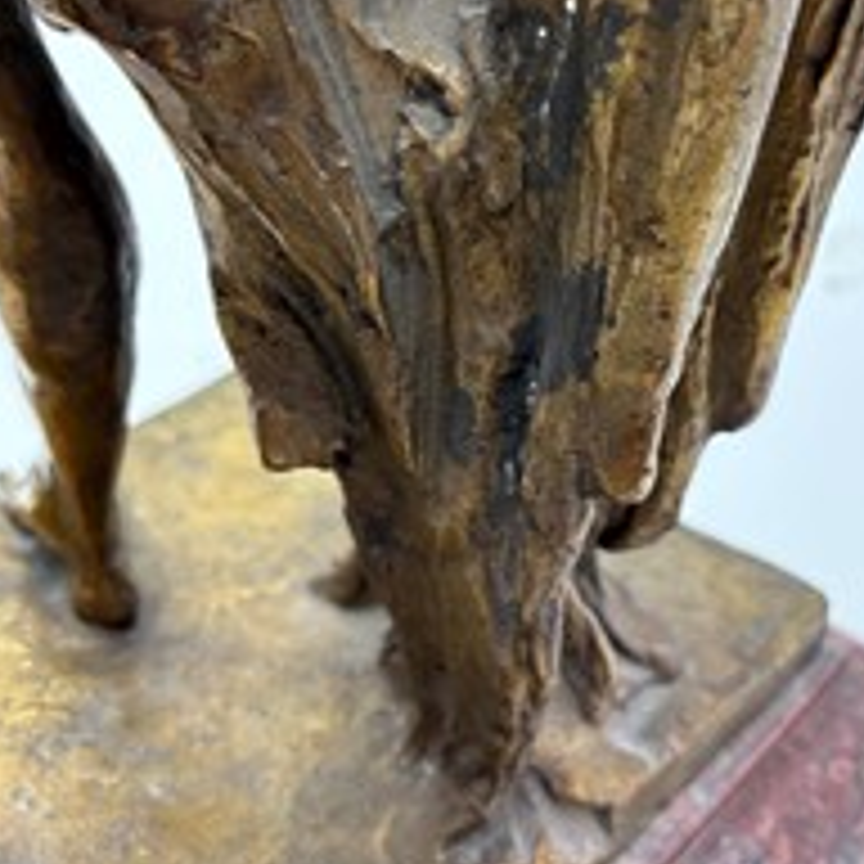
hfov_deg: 35.3
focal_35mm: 48
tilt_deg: -28.5
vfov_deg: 35.0
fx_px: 1355
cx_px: 490
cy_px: 279
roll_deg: -2.7
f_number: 1.6
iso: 80
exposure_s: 1/50
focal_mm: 5.96
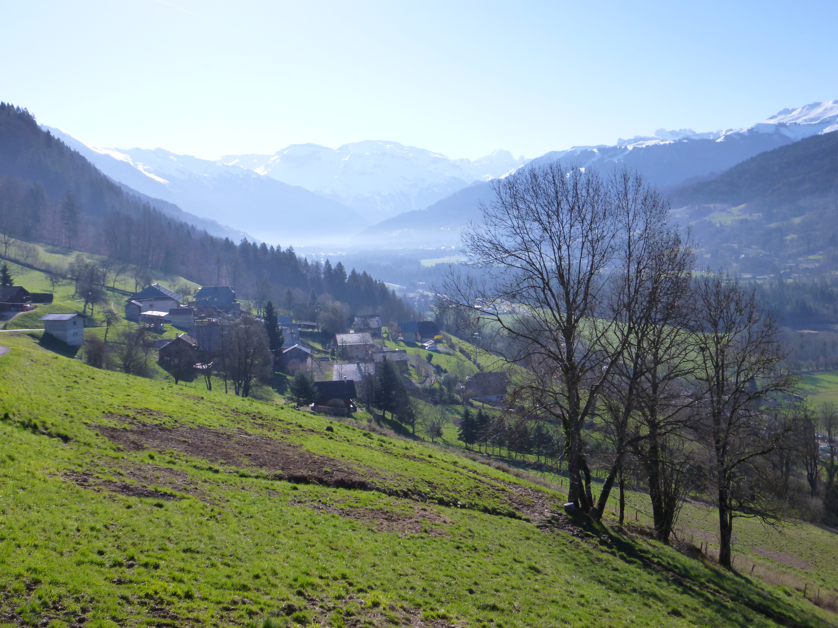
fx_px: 872
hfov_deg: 51.4
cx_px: 419
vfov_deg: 39.7
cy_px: 314
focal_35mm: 36
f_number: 3.6
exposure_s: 1/640
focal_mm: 6.5
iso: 160
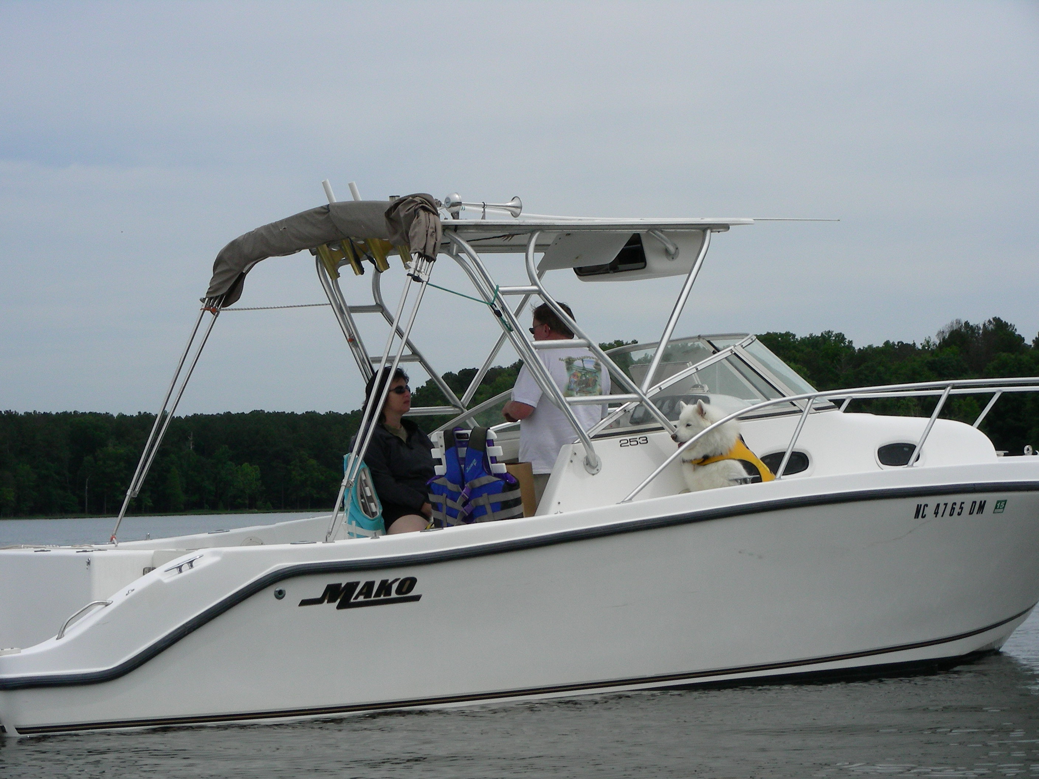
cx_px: 520
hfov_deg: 19.8
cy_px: 390
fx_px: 2971
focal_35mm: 99
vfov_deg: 14.9
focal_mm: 16.5
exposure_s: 1/735
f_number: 5.6
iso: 50
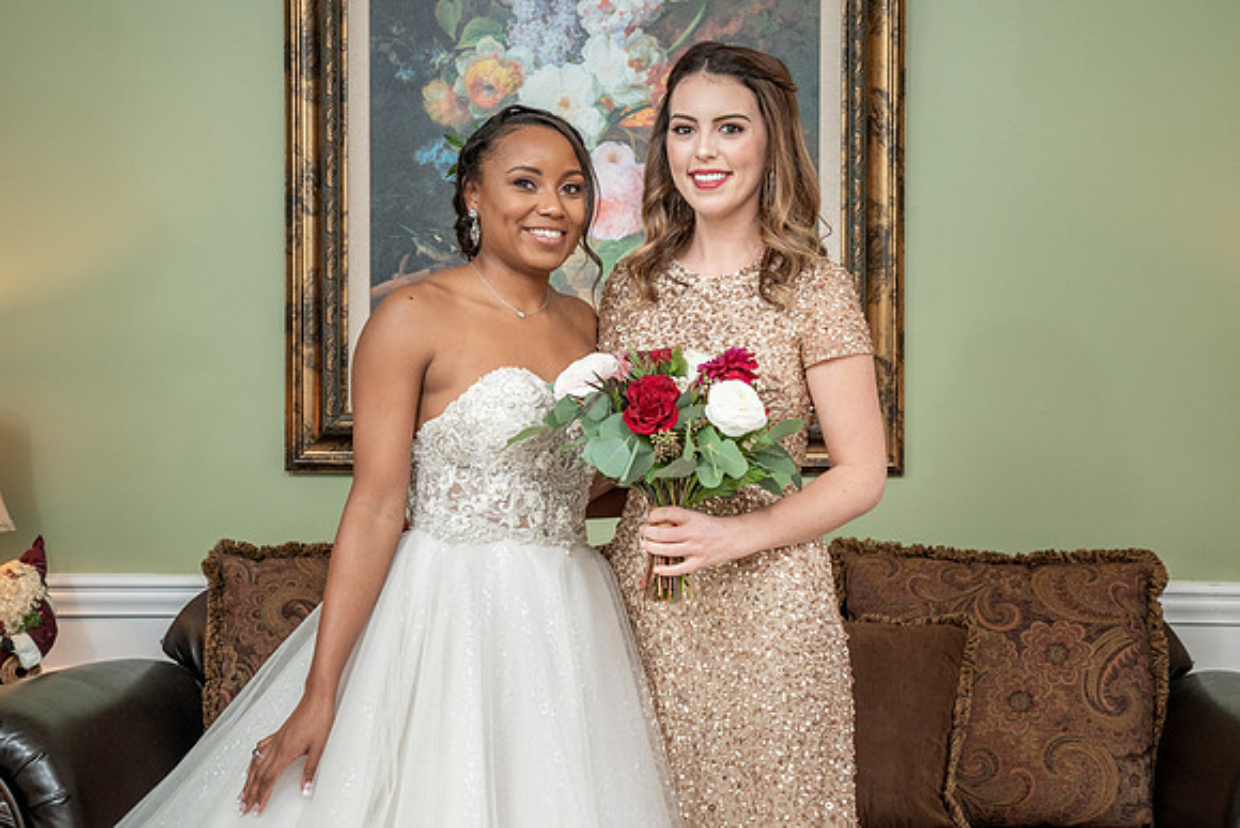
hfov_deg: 34.1
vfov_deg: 23.2
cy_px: 423
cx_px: 659
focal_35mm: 59
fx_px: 2019
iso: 2000
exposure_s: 1/250
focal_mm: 51
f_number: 5.6
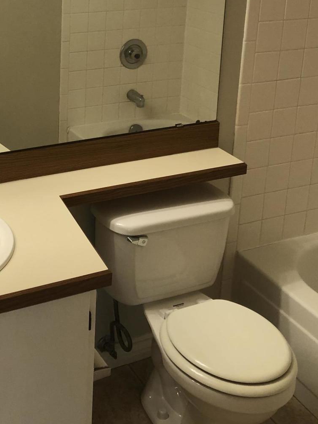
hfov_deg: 25.7
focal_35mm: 56
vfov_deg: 33.0
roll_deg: -0.8
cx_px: 73
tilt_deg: -14.9
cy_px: 61
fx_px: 686
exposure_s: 1/30
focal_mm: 3.99
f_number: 1.8
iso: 32
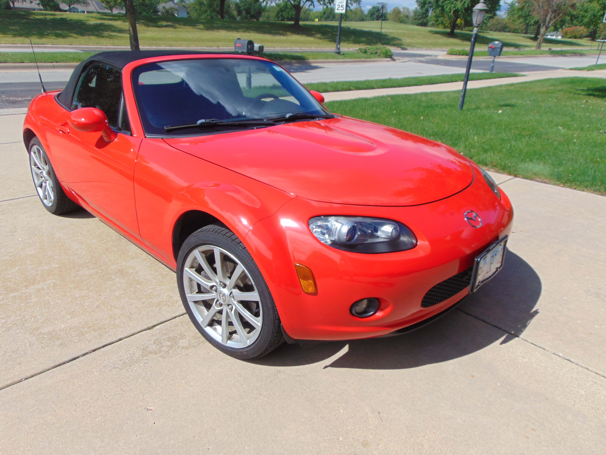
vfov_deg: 54.9
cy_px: 228
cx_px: 303
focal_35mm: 25
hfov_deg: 69.4
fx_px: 438
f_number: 7.7
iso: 80
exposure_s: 1/250
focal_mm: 4.5
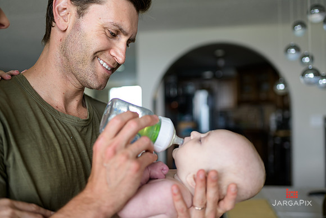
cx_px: 163
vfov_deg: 37.9
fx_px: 317
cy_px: 109
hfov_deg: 54.4
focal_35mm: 35
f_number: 2
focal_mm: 35
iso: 200
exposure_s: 1/125
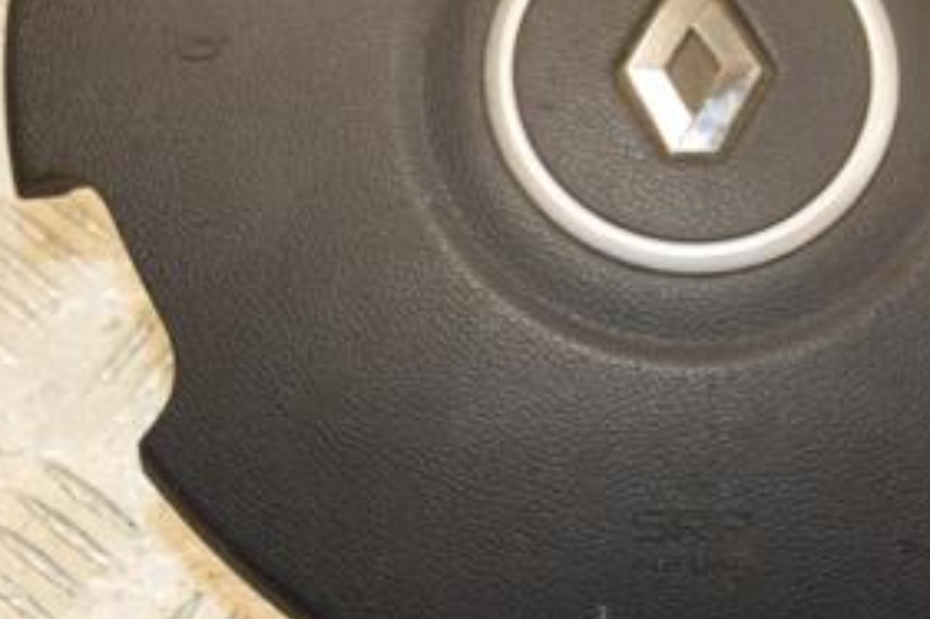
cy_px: 235
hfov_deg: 18.7
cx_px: 645
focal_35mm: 109
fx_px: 2814
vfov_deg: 12.5
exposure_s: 1/200
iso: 800
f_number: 6.3
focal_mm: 34
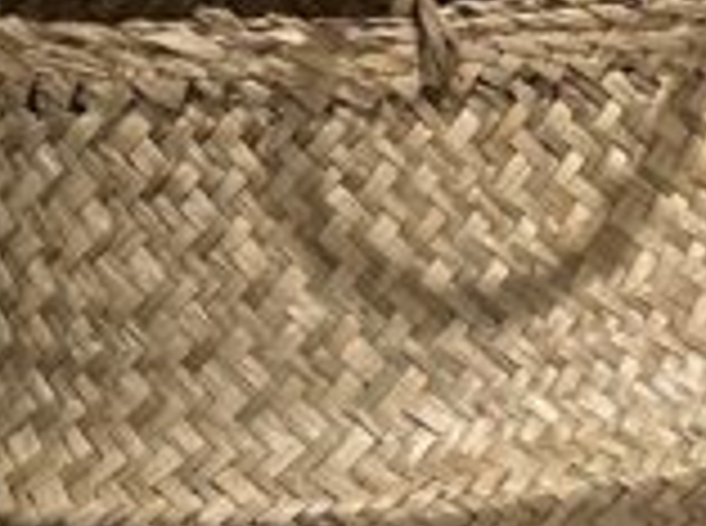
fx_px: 3195
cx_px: 791
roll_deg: -0.1
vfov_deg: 9.4
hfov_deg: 12.4
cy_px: 139
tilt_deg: -7.1
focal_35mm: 157
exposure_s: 1/41
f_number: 1.78
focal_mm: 6.86
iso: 160
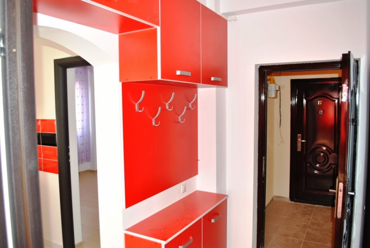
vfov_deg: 48.1
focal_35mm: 27
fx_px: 278
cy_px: 124
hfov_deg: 67.3
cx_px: 185
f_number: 4
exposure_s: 1/60
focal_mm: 18
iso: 400
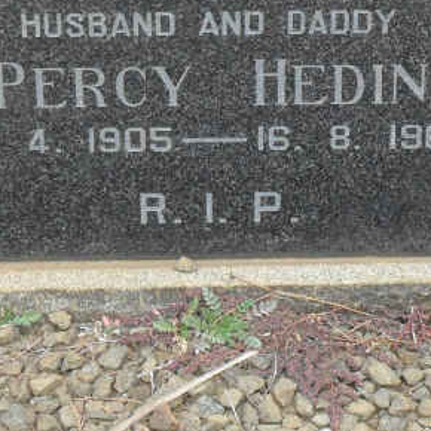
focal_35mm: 190
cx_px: 270
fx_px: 2676
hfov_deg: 9.2
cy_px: 28
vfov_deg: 9.2
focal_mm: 9.3
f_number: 5
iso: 100
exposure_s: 1/90
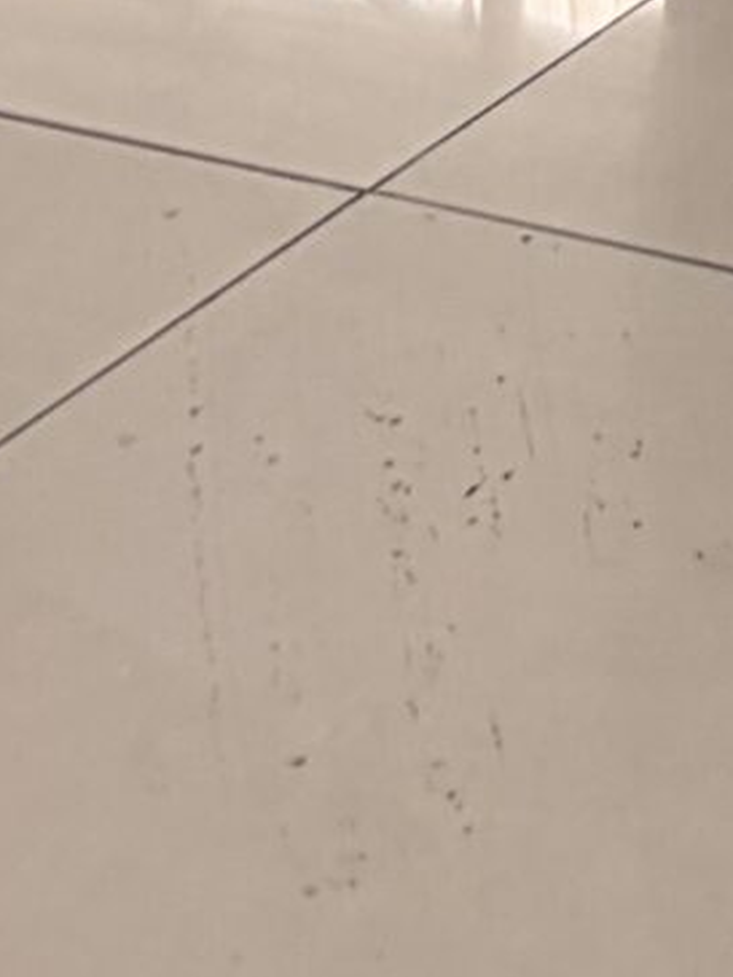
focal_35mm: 183
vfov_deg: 8.3
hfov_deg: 6.9
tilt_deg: -2.3
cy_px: -2394
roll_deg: -0.1
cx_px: 2545
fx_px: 5167
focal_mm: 5.96
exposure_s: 1/117
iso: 125
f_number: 1.6
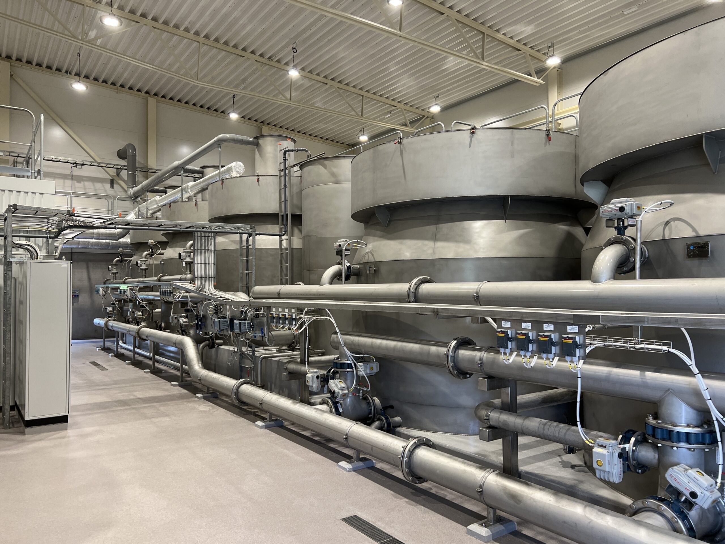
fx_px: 545
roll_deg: +0.7
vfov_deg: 53.1
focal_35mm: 26
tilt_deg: +0.8
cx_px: 362
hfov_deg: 67.3
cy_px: 272
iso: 100
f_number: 1.5
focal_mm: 5.7
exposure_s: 1/100
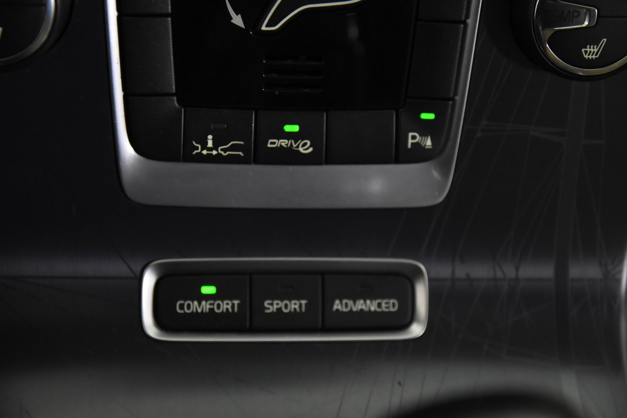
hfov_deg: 27.0
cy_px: 209
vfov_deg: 18.2
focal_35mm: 75
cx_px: 314
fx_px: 1306
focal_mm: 50
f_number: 3.8
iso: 3600
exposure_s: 1/80
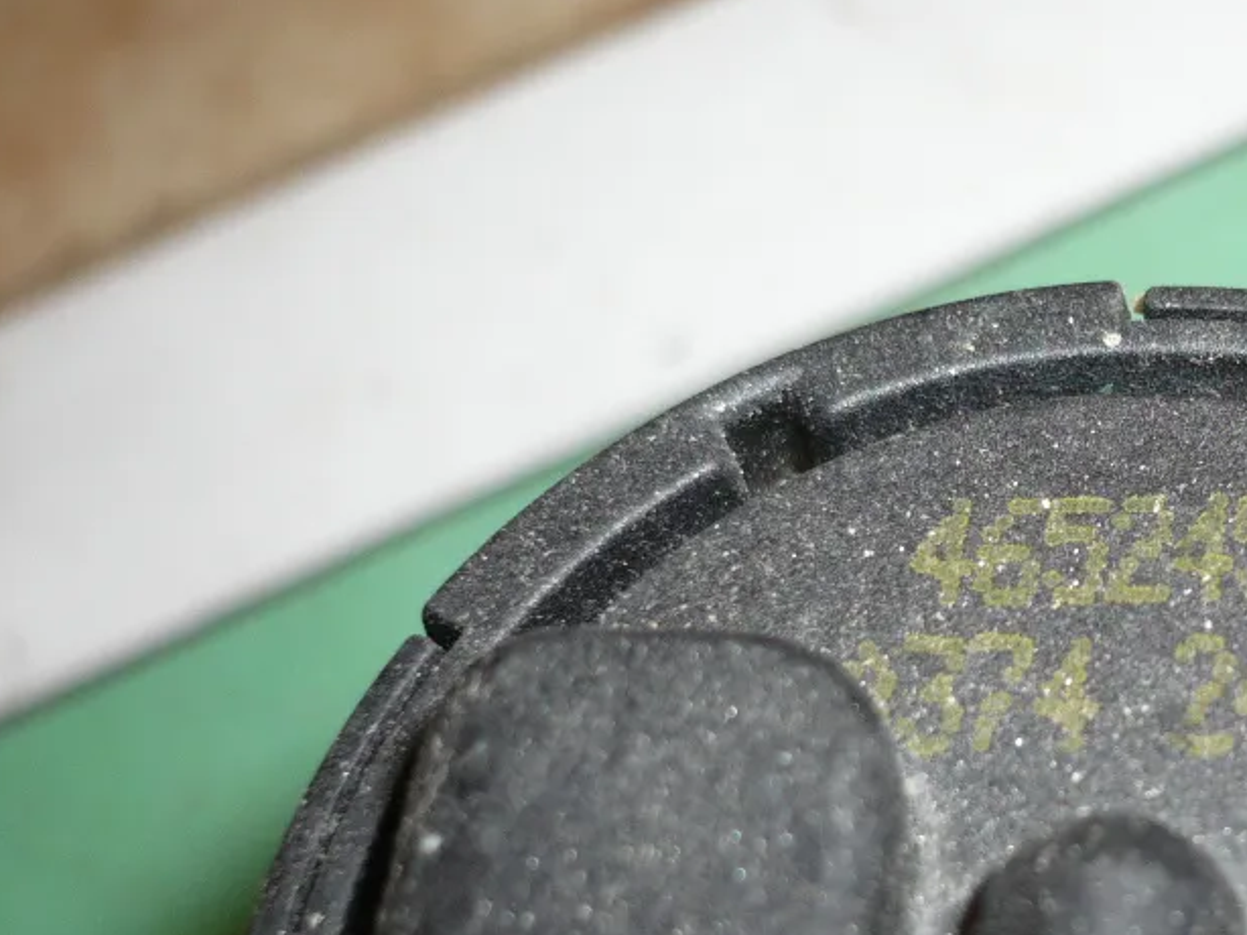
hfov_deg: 25.5
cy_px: 632
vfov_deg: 20.1
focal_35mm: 73
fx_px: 2629
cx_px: 1217
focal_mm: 5.8
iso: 100
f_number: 2.8
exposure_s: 1/30
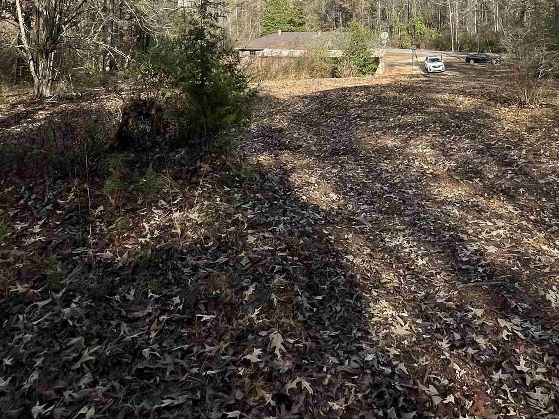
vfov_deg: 37.9
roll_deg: +0.8
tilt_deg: +0.6
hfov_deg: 57.5
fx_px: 501
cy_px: -41
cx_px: 354
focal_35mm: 31
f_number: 1.8
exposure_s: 1/1623
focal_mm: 1.57
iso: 32
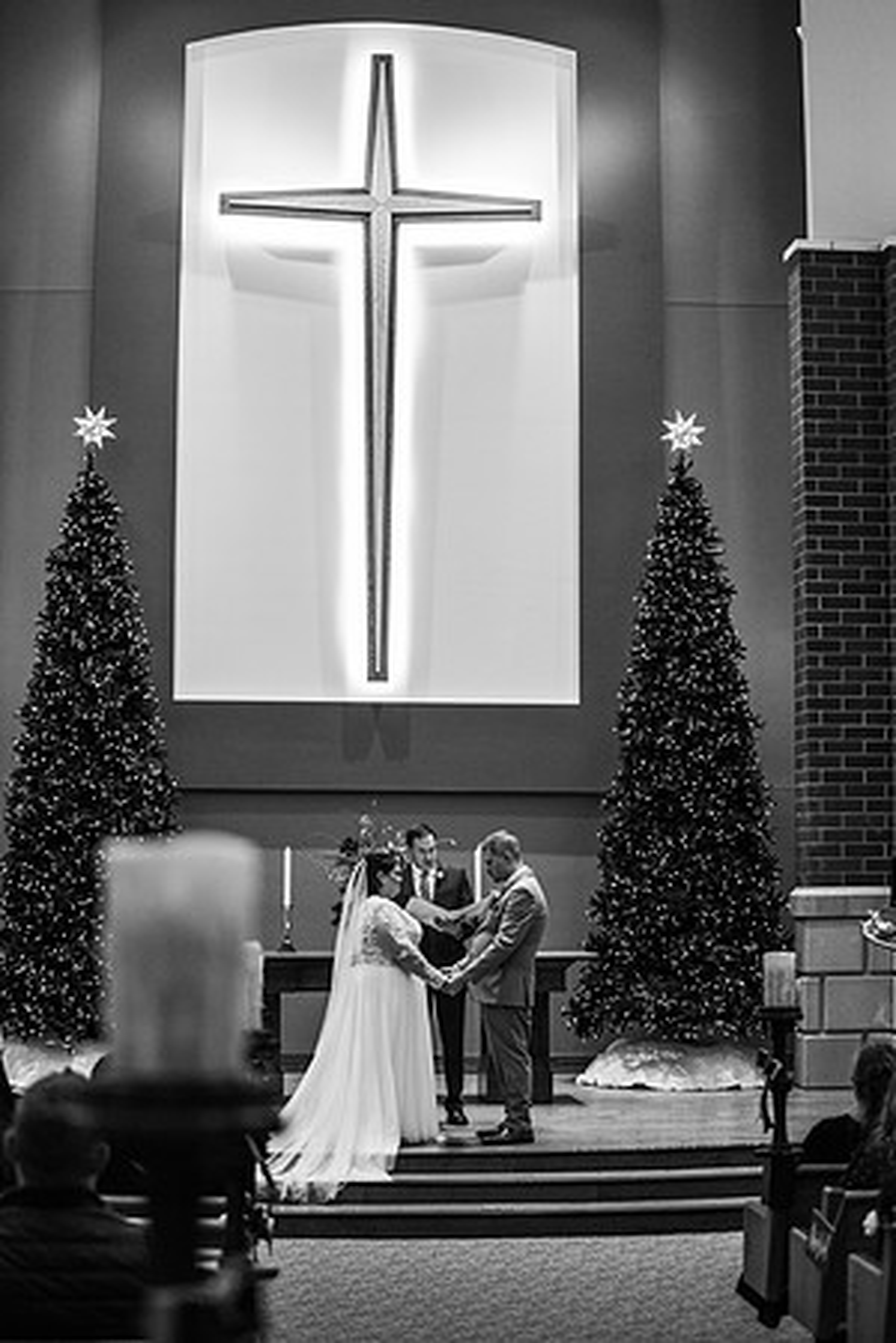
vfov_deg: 28.8
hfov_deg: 19.5
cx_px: 448
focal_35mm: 70
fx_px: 2613
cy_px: 672
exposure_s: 1/250
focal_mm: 70
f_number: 2.8
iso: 2000
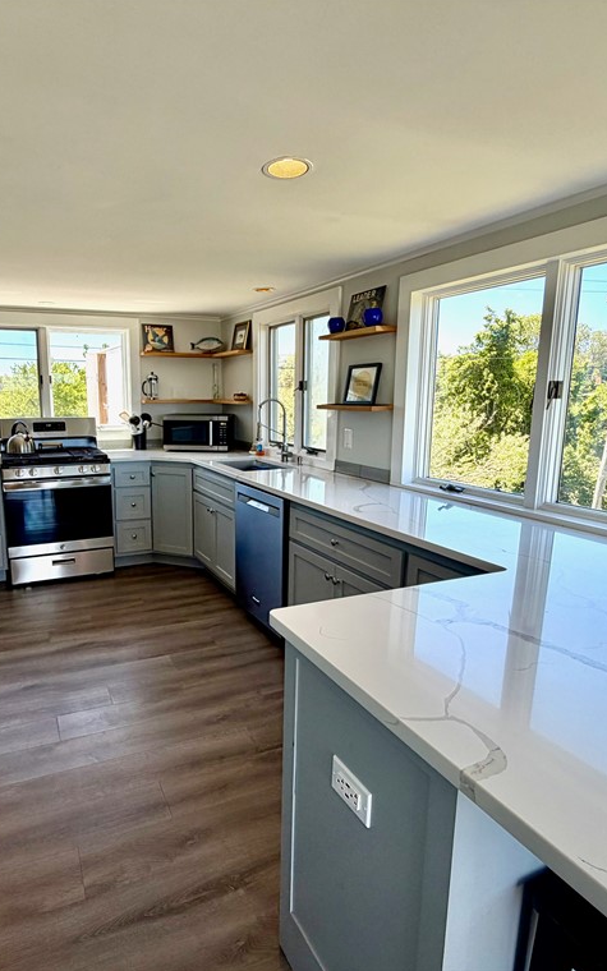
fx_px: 529
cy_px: 486
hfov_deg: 58.9
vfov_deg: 85.1
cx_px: 226
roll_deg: +0.2
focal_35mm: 20
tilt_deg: -9.9
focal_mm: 2.22
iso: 50
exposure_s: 1/184
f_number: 2.2
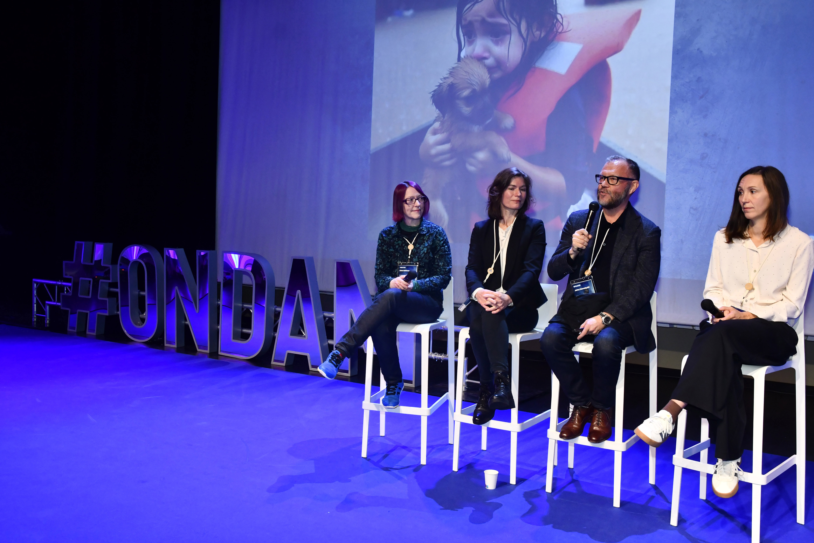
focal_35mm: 33
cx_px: 407
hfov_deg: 57.2
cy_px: 272
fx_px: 746
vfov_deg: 40.0
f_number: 5.6
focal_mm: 22
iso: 1250
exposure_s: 1/125
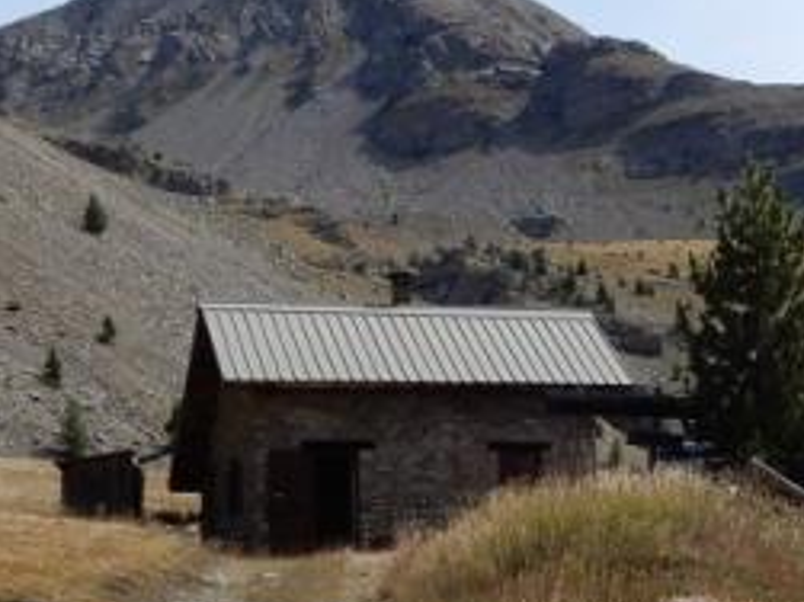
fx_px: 2275
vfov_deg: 15.0
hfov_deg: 19.7
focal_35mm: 98
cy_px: 445
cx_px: 705
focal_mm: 4.3
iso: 80
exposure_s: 1/1250
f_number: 3.4
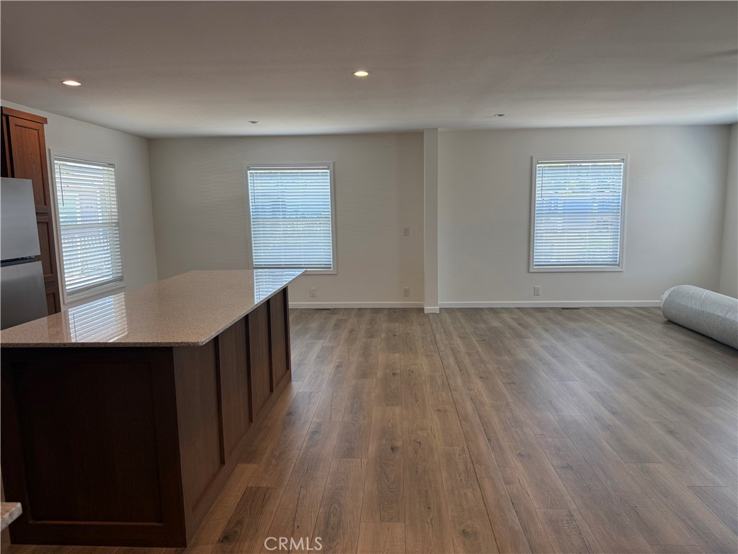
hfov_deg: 71.6
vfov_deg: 56.8
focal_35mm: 24
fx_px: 512
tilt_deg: -8.3
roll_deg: +1.0
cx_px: 369
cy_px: 277
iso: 100
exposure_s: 1/142
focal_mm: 6.76
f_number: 1.78
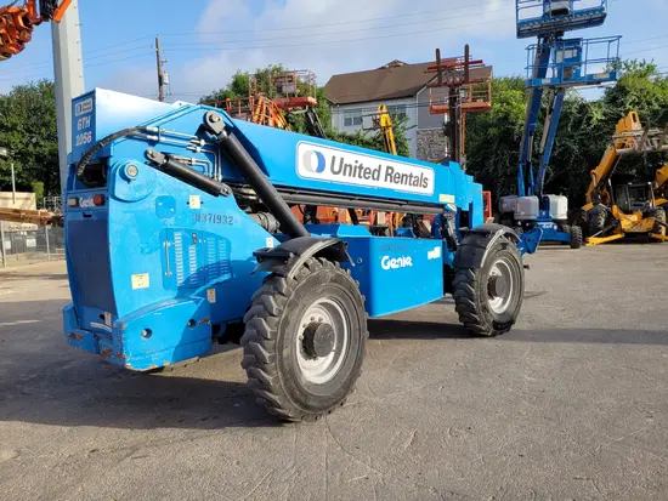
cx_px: 334
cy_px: 250
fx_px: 502
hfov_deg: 67.3
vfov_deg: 53.1
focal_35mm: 26
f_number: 1.8
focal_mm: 5.4
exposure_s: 1/1081
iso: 40
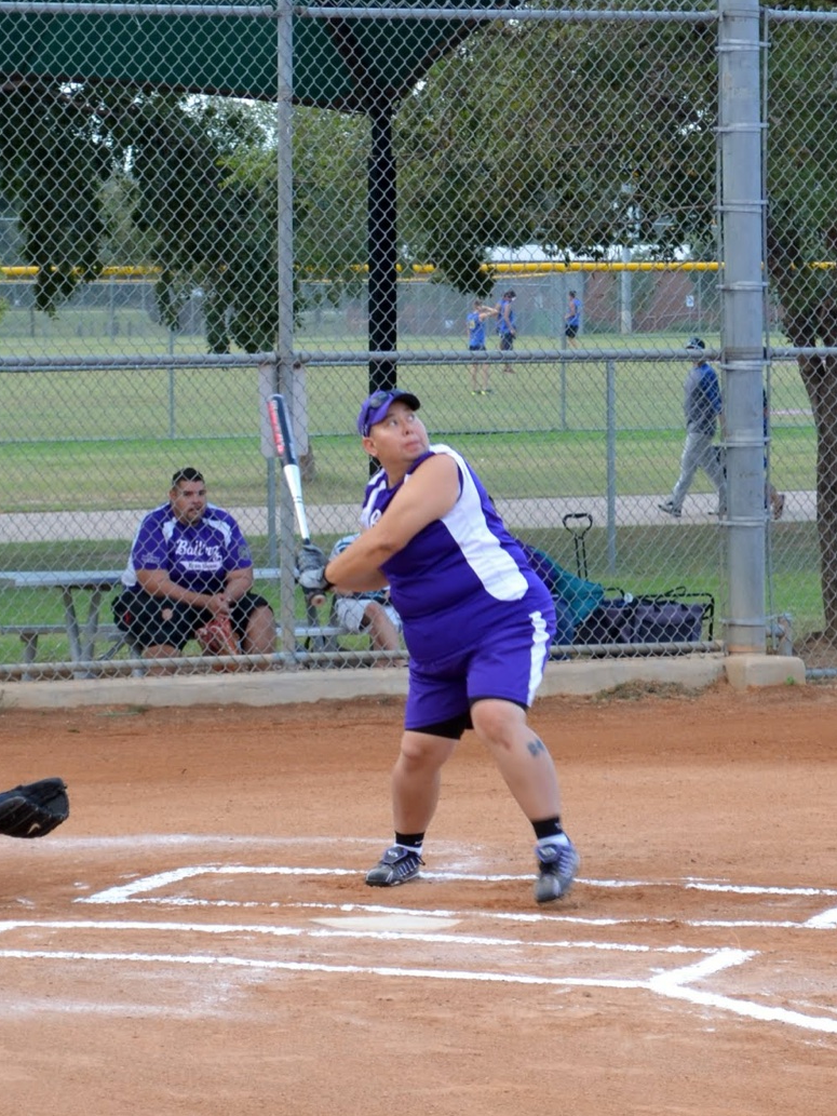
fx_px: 3956
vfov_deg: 16.1
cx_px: 113
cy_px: 551
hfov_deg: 12.0
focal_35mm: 123
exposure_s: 1/80
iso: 400
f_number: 5.6
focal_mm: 55
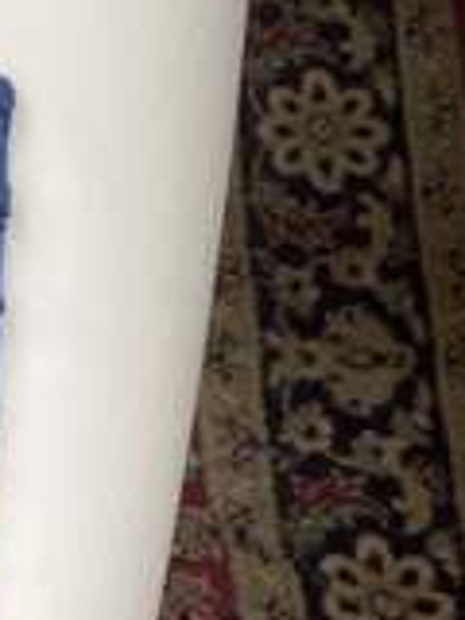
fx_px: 2776
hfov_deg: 9.0
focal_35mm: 155
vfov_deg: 12.6
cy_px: 585
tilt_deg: -62.8
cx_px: -496
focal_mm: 3.3
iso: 50
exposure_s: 1/50
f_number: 2.4
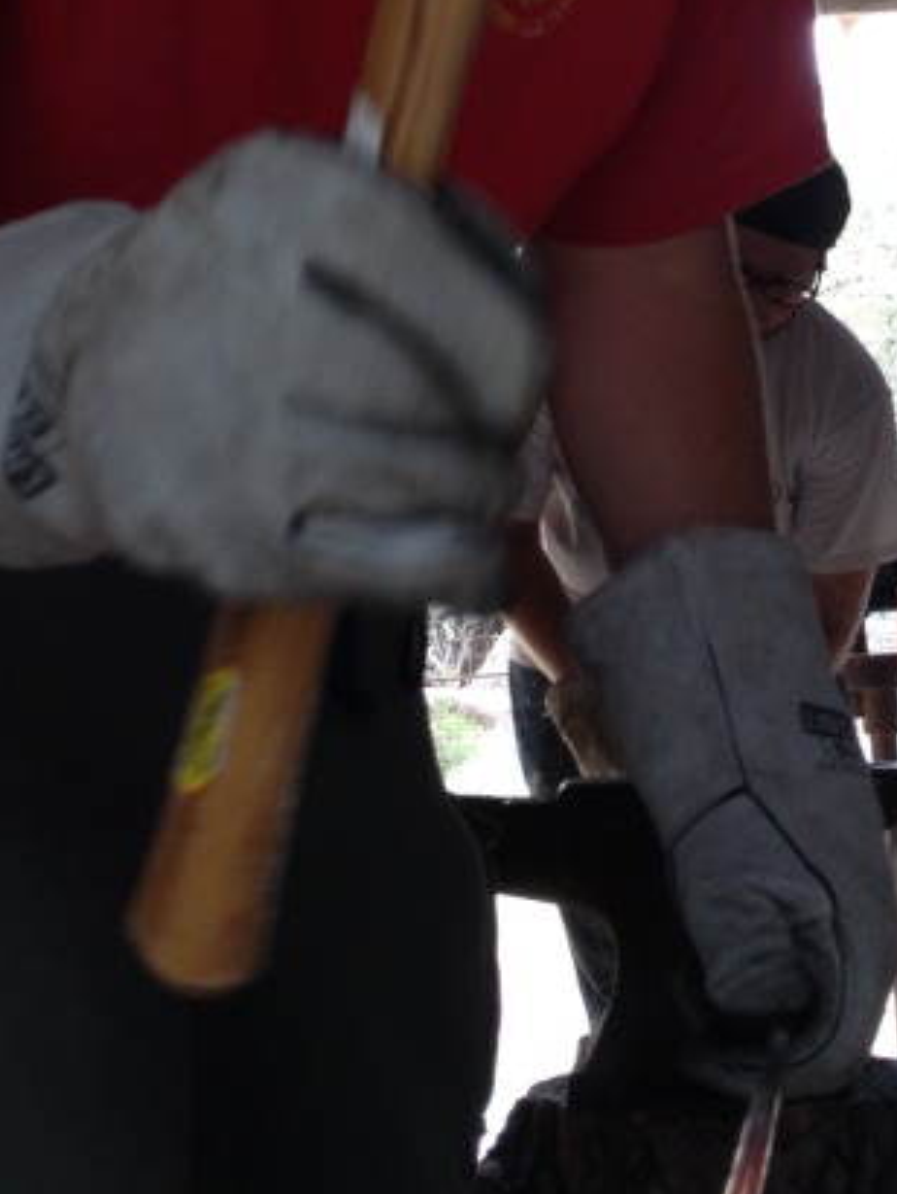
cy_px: 76
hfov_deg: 16.2
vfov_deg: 21.0
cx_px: 533
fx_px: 3141
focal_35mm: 91
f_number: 2.4
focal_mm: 4.28
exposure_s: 1/60
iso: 50
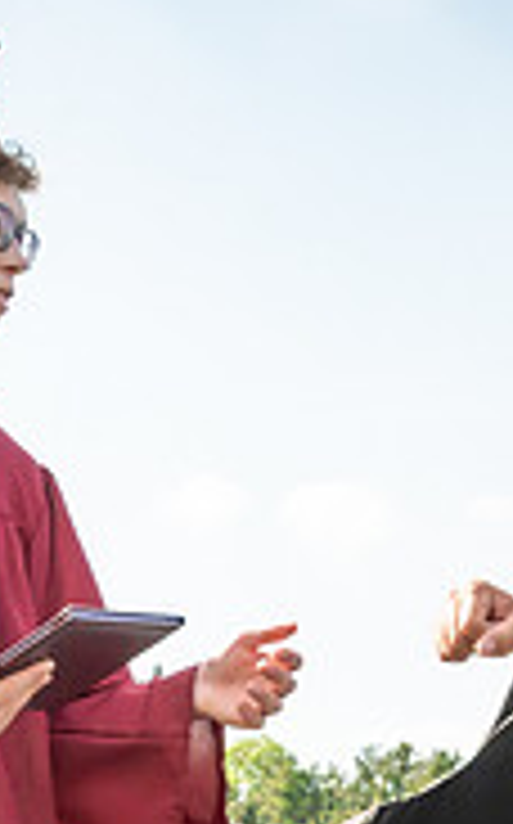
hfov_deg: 13.4
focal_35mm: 96
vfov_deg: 20.5
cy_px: 928
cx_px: 16
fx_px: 2153
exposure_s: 1/800
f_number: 7.1
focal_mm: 17
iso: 200
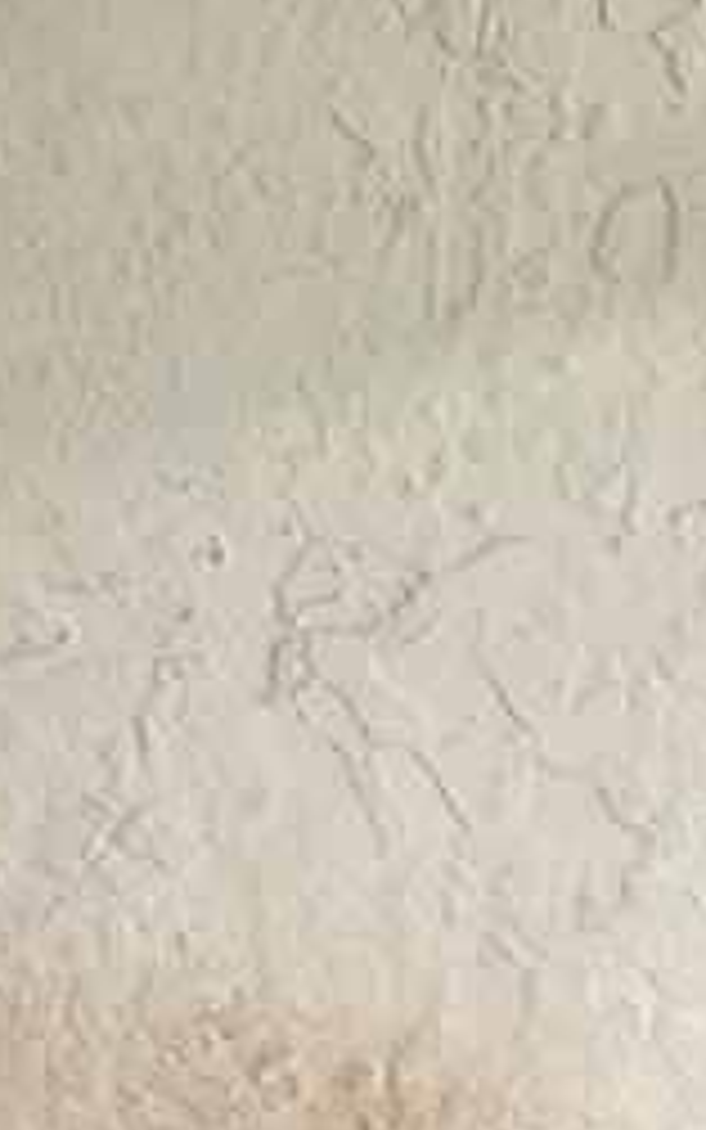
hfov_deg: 10.2
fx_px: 2708
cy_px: 608
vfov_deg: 23.5
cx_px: -1502
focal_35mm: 88
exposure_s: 1/77.4
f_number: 2.2
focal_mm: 1.74
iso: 64
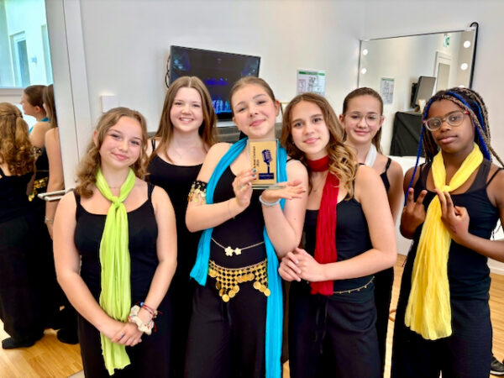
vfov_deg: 53.1
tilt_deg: -14.0
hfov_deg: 67.3
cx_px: 252
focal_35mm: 26
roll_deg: +0.1
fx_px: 379
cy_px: 189
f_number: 1.6
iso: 50
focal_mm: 5.96
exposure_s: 1/100
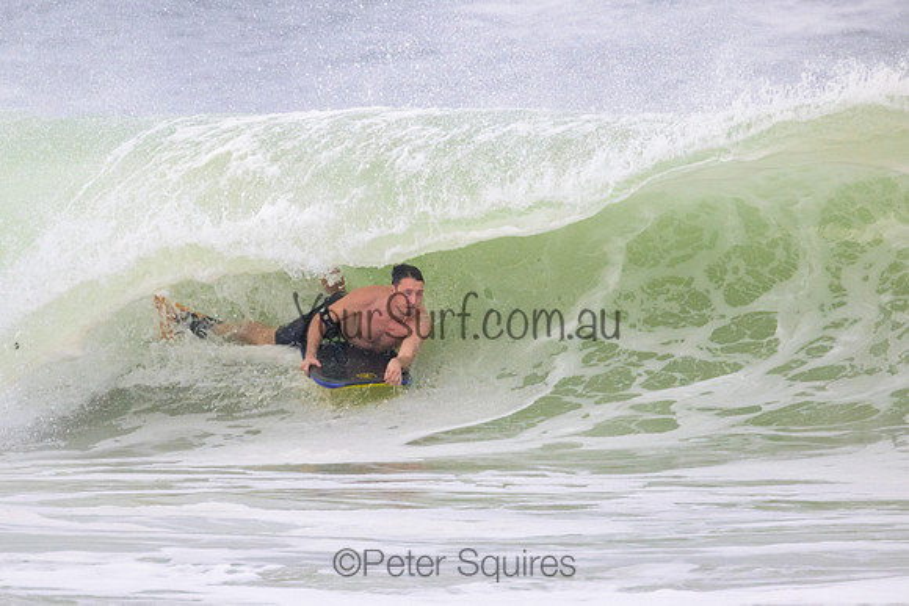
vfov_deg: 1.4
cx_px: 368
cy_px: 256
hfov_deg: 2.1
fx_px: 24236
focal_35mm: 960
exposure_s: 1/2000
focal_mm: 800
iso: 2000
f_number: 11
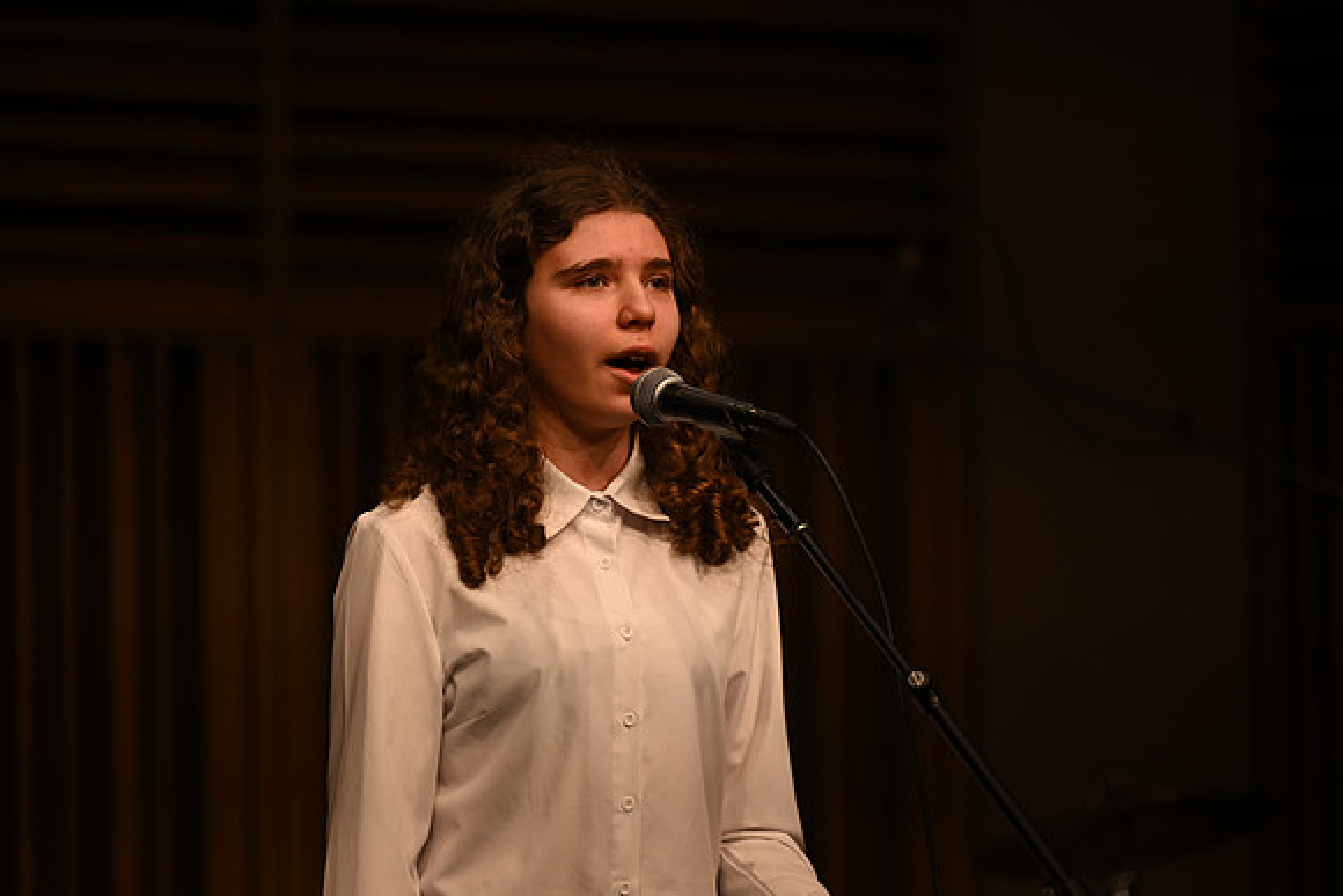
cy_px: 448
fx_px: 6716
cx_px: 672
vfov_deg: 7.6
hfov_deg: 11.4
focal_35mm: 180
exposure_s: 1/400
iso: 500
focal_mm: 180
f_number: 2.8
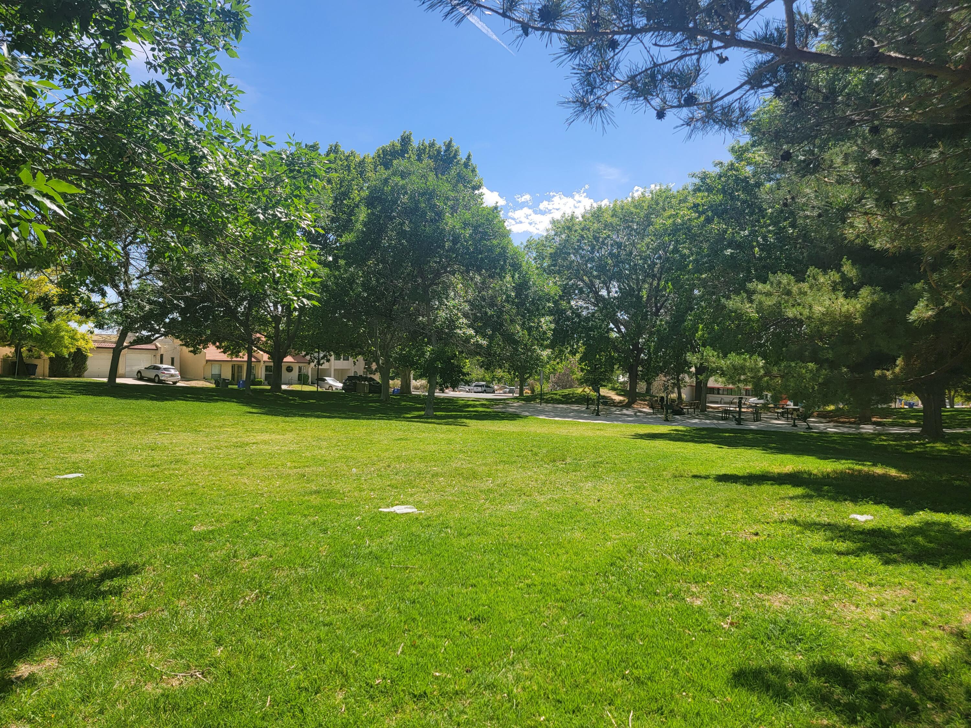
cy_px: 364
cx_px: 486
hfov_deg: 71.6
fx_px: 673
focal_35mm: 24
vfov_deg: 56.8
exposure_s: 1/748
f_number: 1.8
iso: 16
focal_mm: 6.7
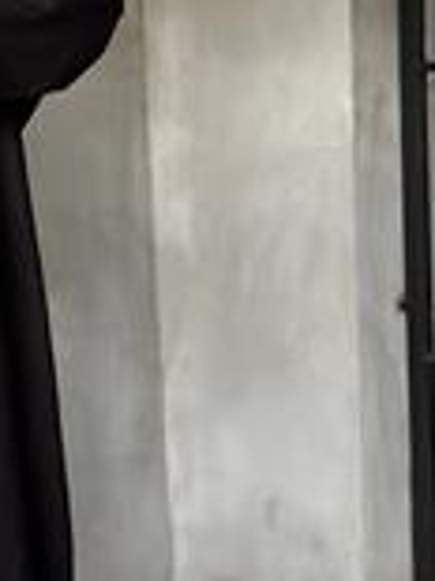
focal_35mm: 132
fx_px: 2215
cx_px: -105
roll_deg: +0.1
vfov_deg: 14.8
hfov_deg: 11.0
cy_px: 101
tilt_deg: +3.7
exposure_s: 1/60
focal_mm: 6.86
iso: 320
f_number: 1.78
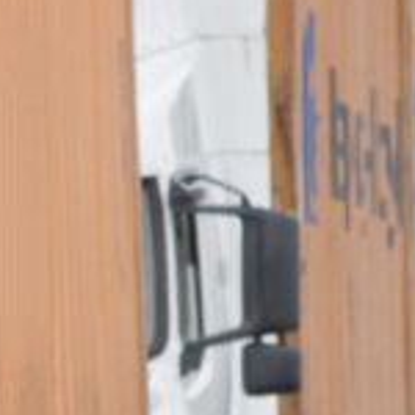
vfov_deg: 0.9
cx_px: -531
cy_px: 498
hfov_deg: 0.9
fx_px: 27670
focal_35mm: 2040
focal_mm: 300
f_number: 4
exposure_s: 1/640
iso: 200
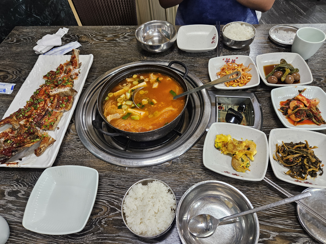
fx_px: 217
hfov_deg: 73.9
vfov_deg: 58.9
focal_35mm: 23
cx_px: 163
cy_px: 122
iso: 400
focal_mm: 5.4
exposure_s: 1/120
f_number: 1.8
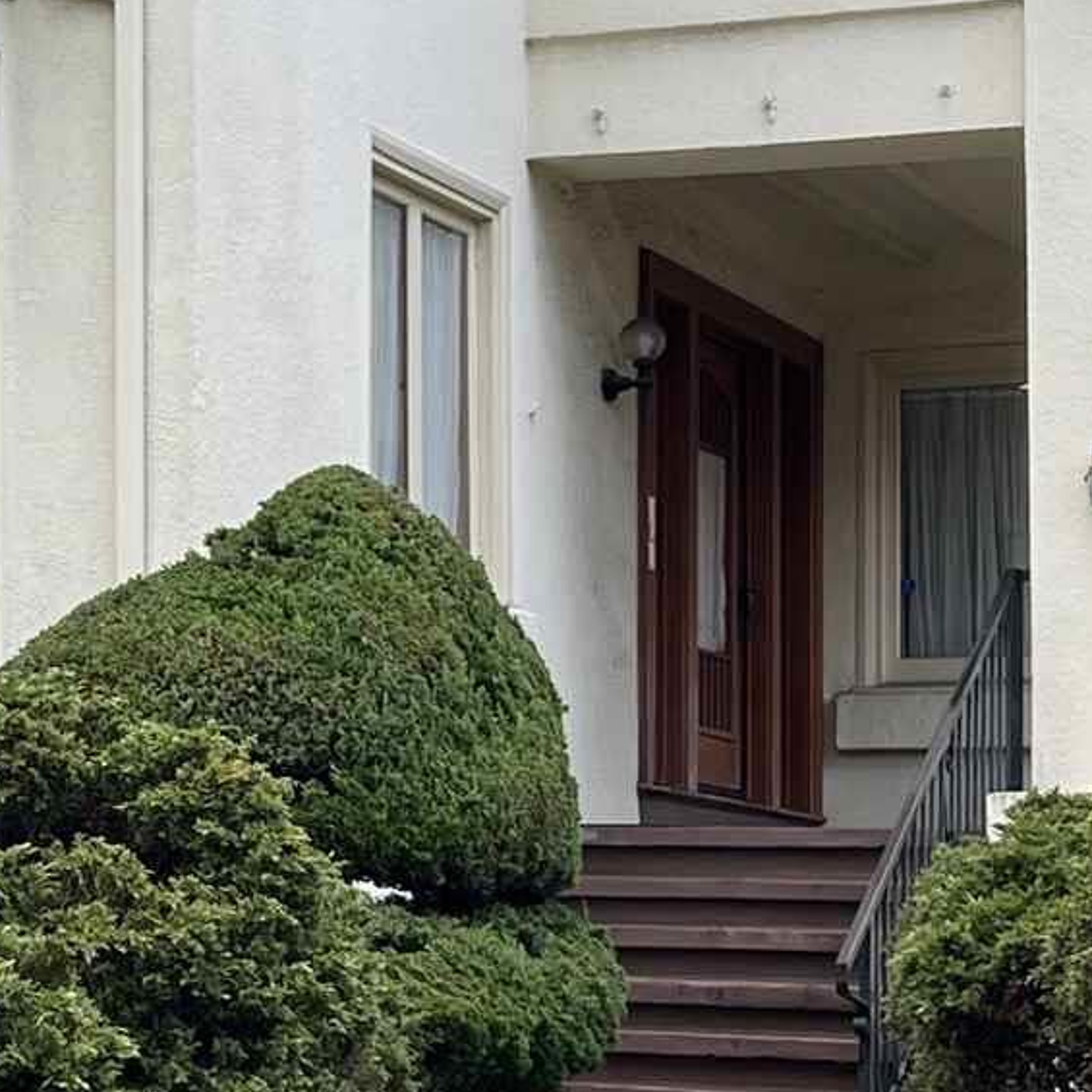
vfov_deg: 13.9
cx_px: 97
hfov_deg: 13.8
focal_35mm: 125
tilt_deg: +3.4
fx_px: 4461
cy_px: 734
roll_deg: +0.7
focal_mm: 5.7
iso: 50
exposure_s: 1/169
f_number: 1.5
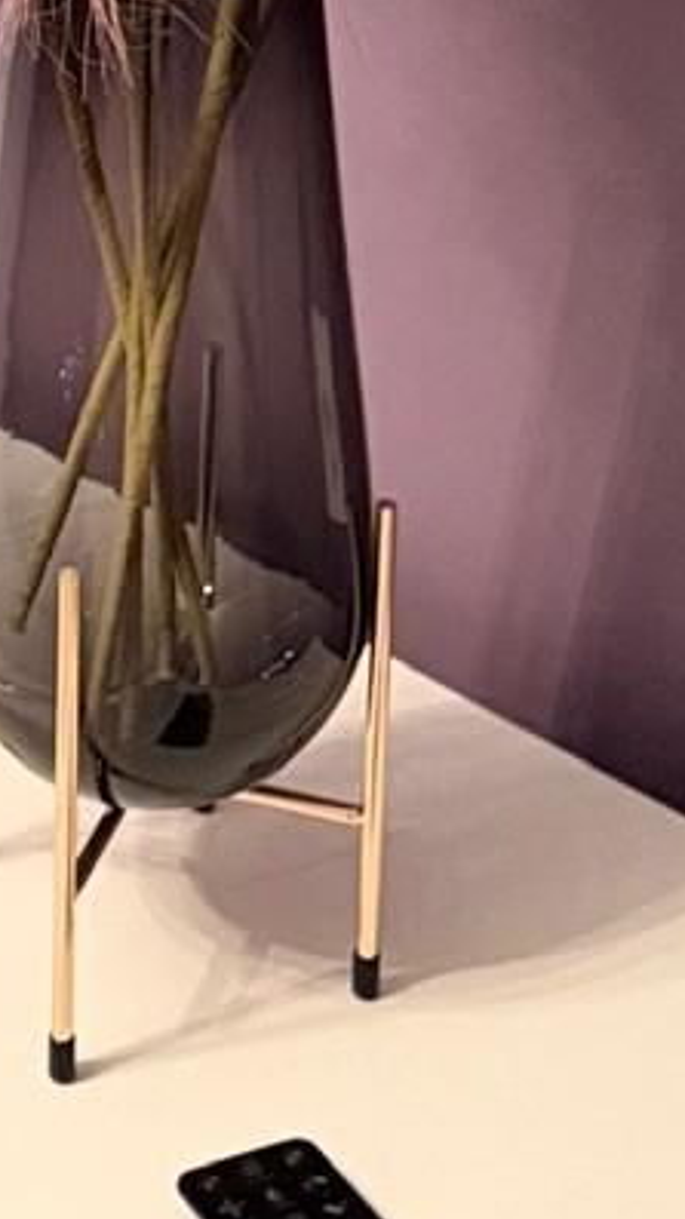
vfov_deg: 15.0
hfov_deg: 8.8
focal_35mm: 135
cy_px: -470
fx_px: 4364
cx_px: -194
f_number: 1.78
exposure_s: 1/50
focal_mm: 6.76
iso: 640
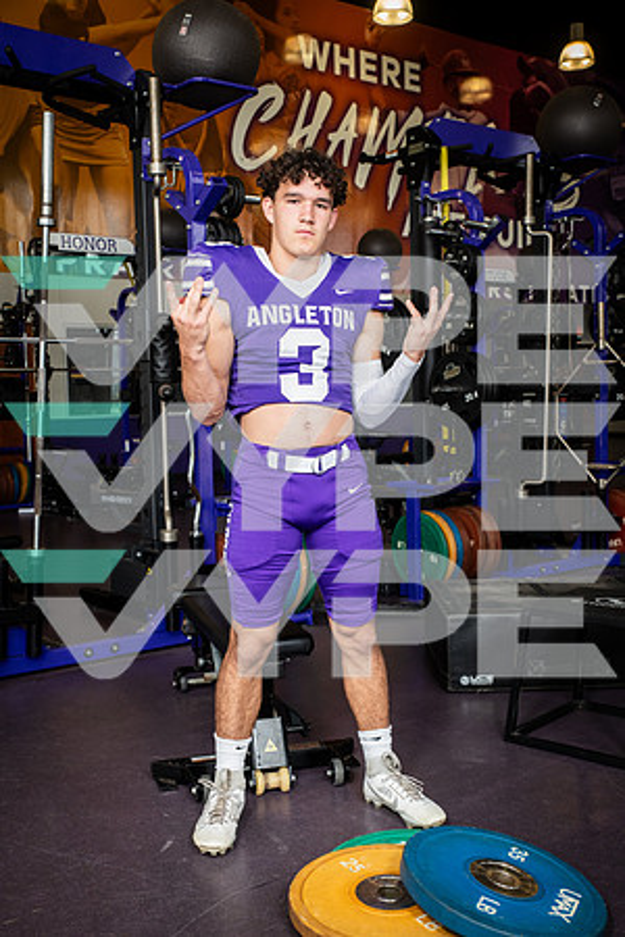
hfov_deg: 33.4
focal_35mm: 40
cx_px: 312
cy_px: 468
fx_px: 1042
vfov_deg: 48.5
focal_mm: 40
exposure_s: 1/250
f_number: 7.1
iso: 800
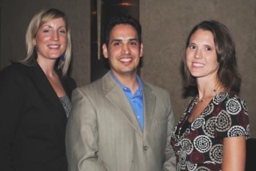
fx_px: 310
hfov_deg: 44.9
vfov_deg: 30.9
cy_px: 86
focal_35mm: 44
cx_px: 128
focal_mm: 29
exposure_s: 1/60
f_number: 4.5
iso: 200
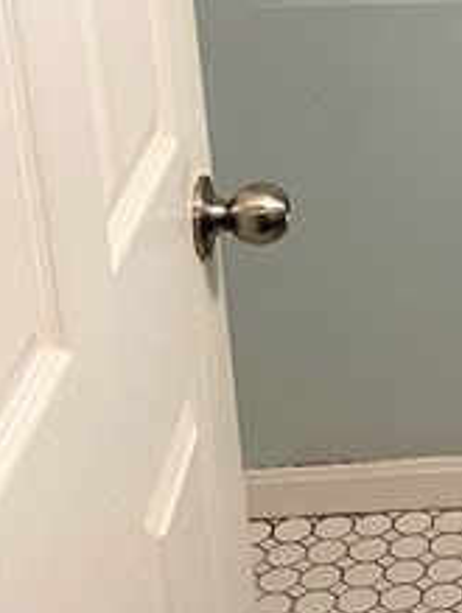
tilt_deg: -18.2
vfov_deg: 21.0
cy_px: 42
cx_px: 753
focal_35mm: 91
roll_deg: -0.3
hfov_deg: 14.8
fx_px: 1615
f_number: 1.6
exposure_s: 1/60
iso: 200
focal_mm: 5.1
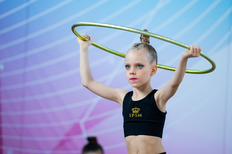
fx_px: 1528
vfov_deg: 5.8
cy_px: 58
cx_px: 116
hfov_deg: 8.7
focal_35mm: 237
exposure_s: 1/800
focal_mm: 190
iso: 3200
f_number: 2.8
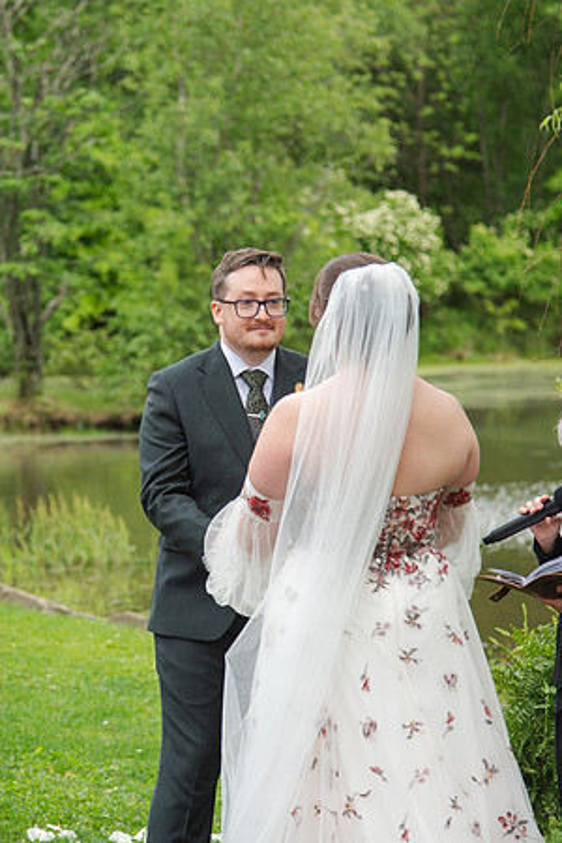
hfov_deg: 10.6
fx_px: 3018
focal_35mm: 129
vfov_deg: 15.9
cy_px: 422
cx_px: 170
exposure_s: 1/400
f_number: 4
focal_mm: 86
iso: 100
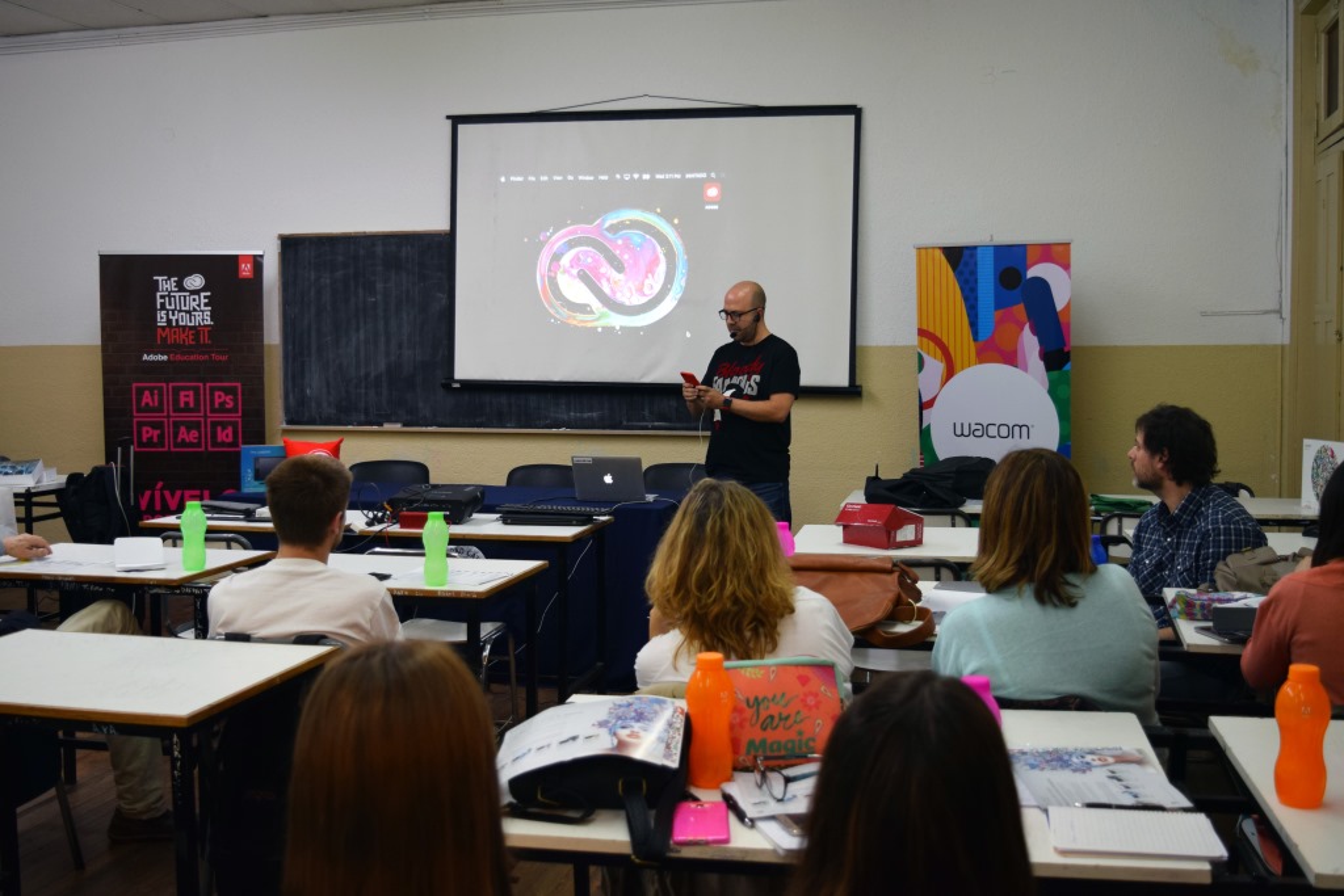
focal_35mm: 36
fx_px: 1344
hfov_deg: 53.1
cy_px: 448
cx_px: 672
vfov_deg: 36.9
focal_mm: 24
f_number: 4
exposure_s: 1/60
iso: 720
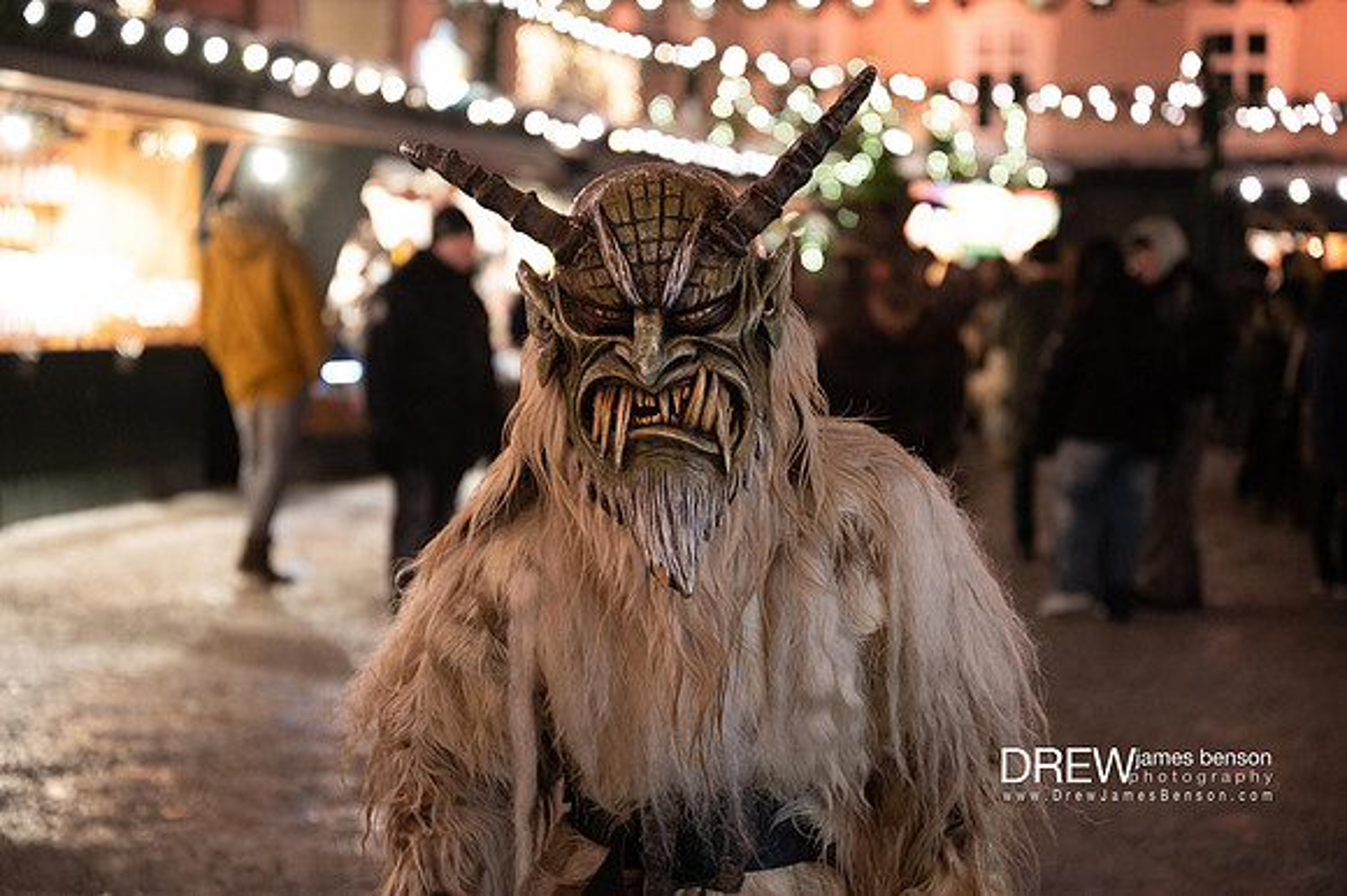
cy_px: 448
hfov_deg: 29.3
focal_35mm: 69
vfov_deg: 19.7
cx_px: 674
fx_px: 2580
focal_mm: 69
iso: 3200
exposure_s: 1/100
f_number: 2.8
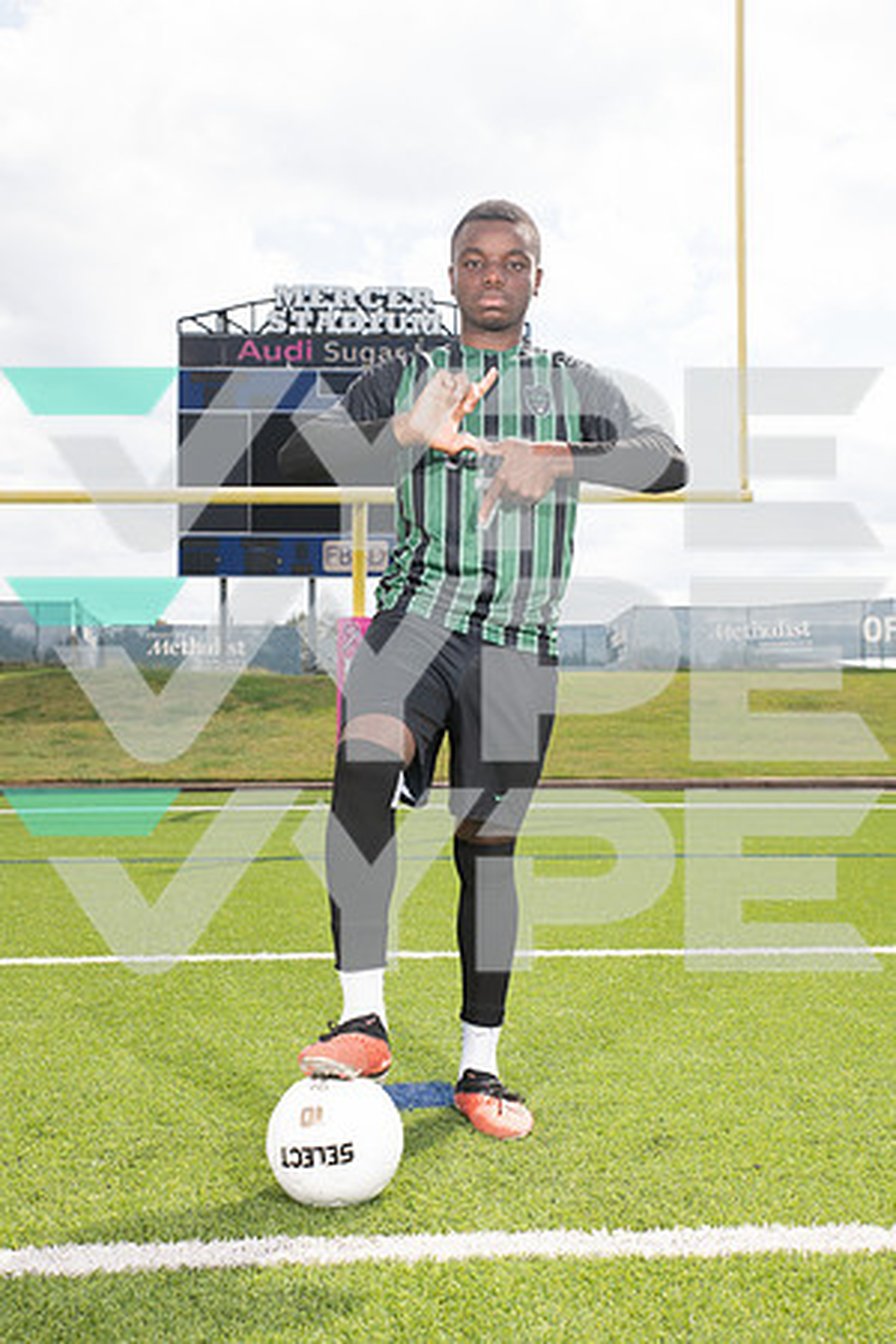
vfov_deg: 48.5
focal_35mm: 40
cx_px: 448
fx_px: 1493
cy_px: 672
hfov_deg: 33.4
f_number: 7.1
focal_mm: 40
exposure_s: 1/320
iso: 125
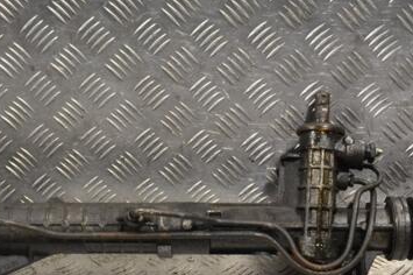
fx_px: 756
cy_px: 175
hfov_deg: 30.4
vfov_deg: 20.5
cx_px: 150
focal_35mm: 66
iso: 3200
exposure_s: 1/320
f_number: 9
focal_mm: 26
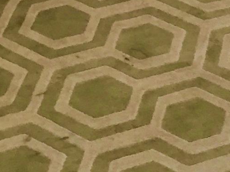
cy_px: -205
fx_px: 1149
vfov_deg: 8.1
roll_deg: -2.1
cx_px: 260
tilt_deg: -21.6
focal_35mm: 173
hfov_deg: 11.3
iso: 80
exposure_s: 1/30
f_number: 2.2
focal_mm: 4.15
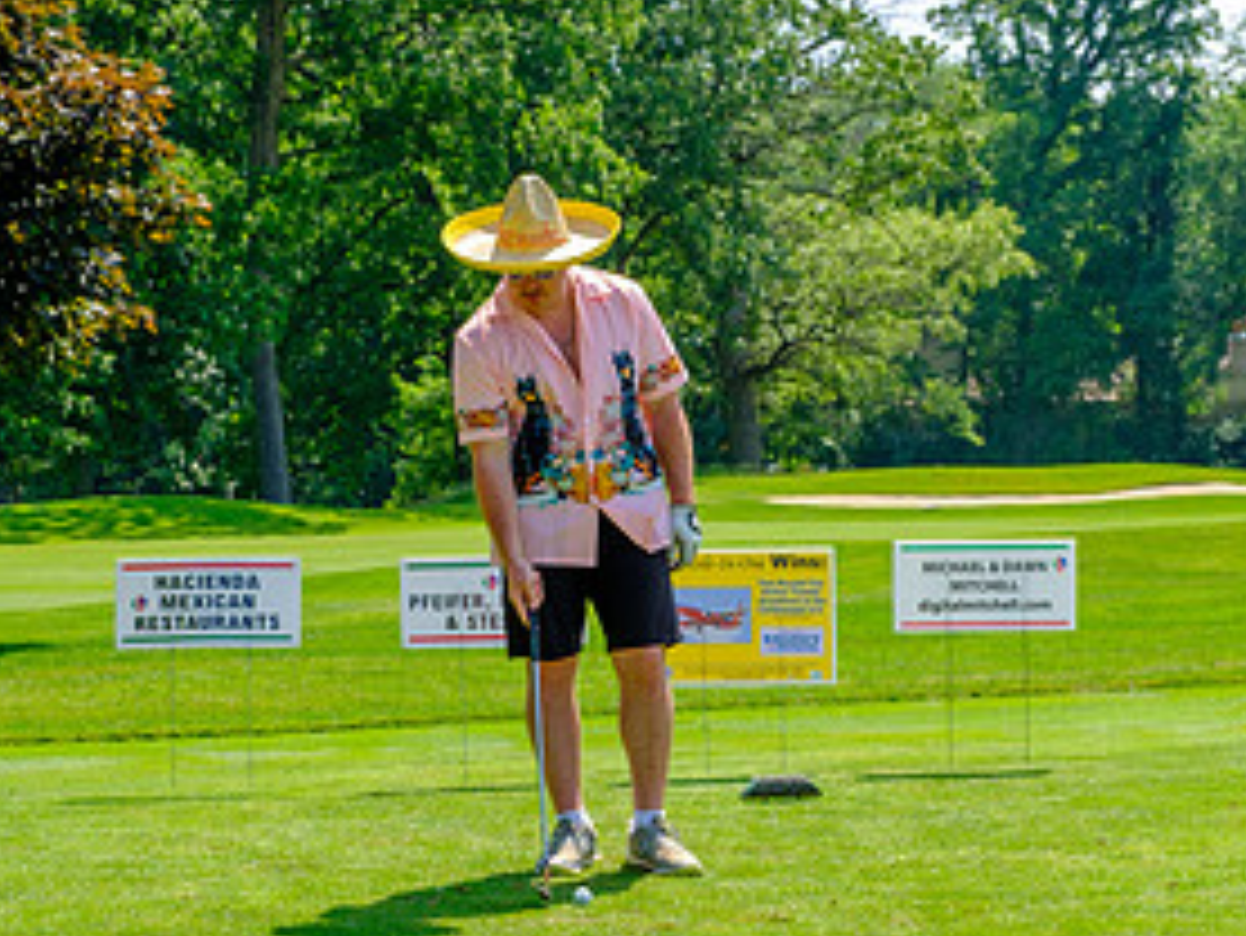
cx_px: 666
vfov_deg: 14.8
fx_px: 3601
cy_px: 598
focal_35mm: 100
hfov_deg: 19.6
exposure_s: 1/320
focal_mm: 42.5
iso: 200
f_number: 5.6
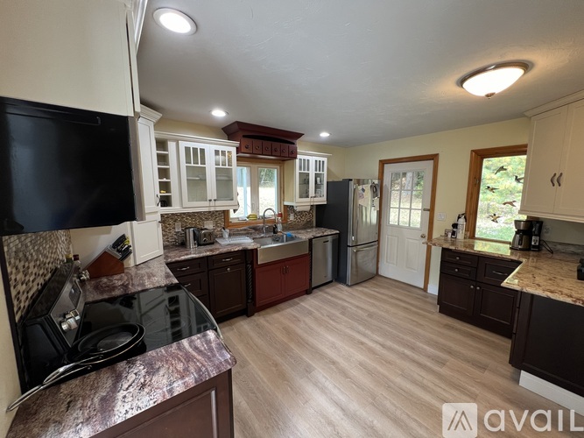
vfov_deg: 89.9
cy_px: 219
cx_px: 292
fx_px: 219
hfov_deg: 106.2
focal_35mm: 13
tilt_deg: -9.1
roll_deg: -0.2
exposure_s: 1/60
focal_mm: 1.57
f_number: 1.8
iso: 160
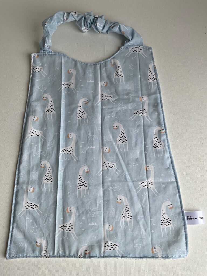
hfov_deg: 48.2
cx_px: 104
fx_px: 231
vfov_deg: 61.7
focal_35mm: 29
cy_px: 138
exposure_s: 1/534
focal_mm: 3
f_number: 1.8
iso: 25
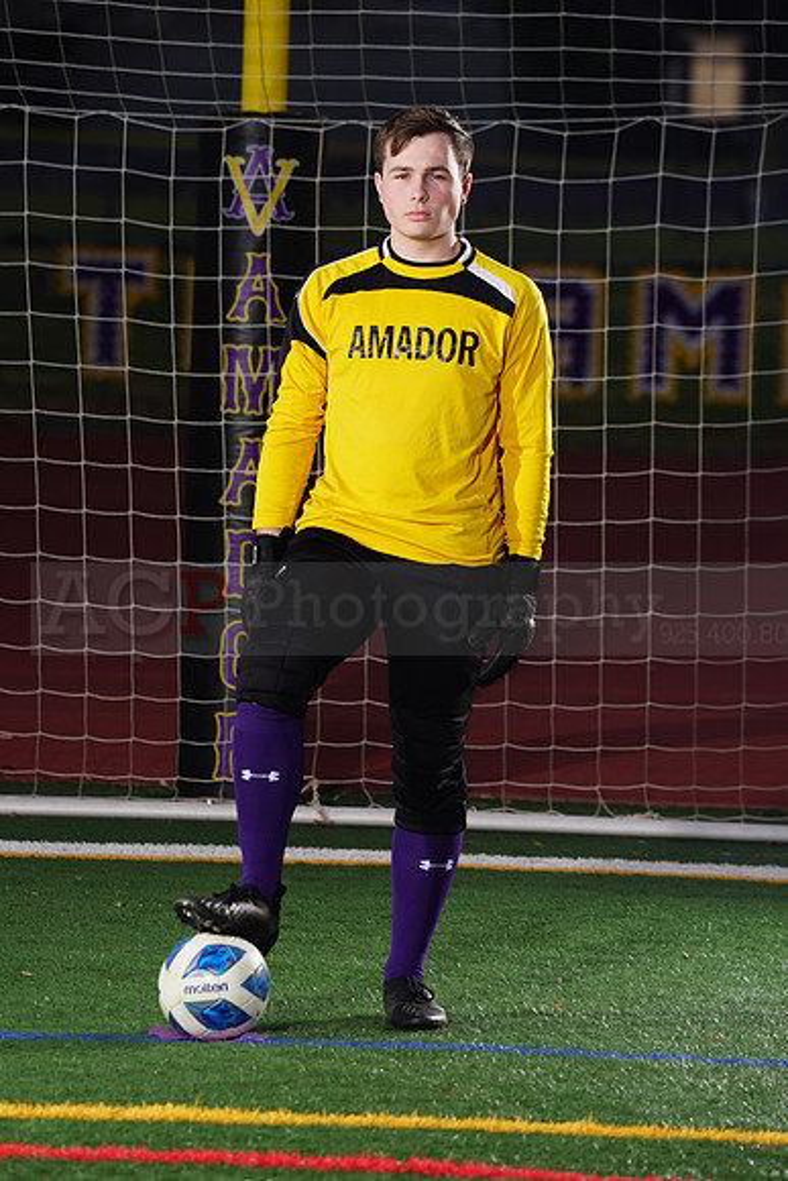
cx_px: 394
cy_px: 590
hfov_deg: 4.9
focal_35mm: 282
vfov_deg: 7.3
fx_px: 9253
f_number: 7.1
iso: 200
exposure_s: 1/200
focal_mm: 282
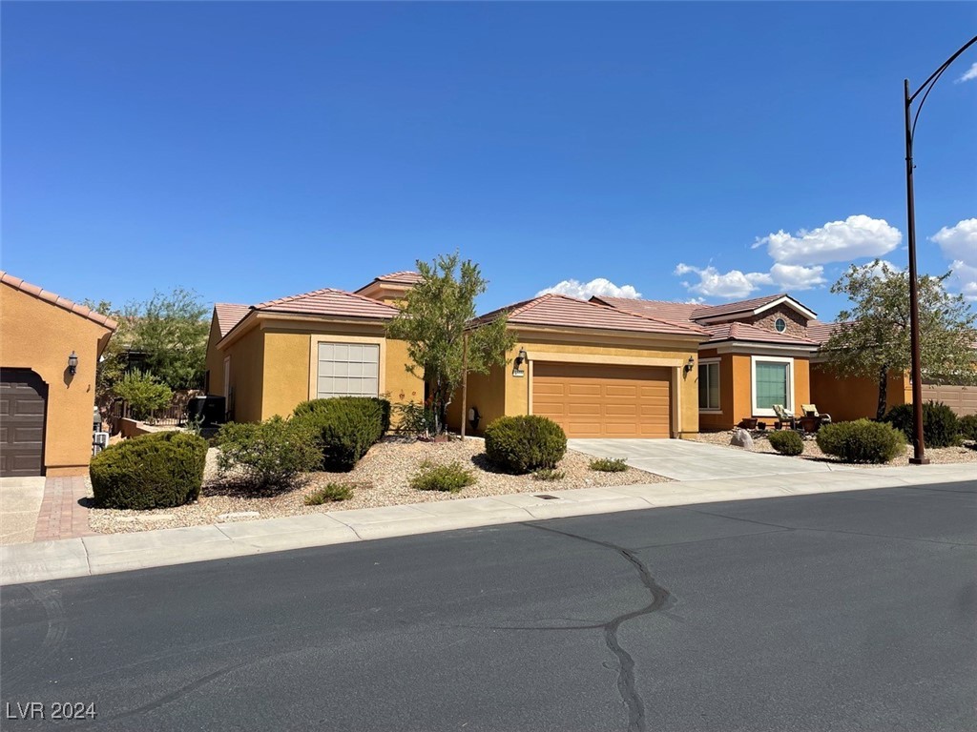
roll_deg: -0.3
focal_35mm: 26
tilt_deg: +4.7
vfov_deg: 53.1
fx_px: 734
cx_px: 488
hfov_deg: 67.3
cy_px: 366
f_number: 1.6
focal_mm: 4.2
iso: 32
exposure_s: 1/4464
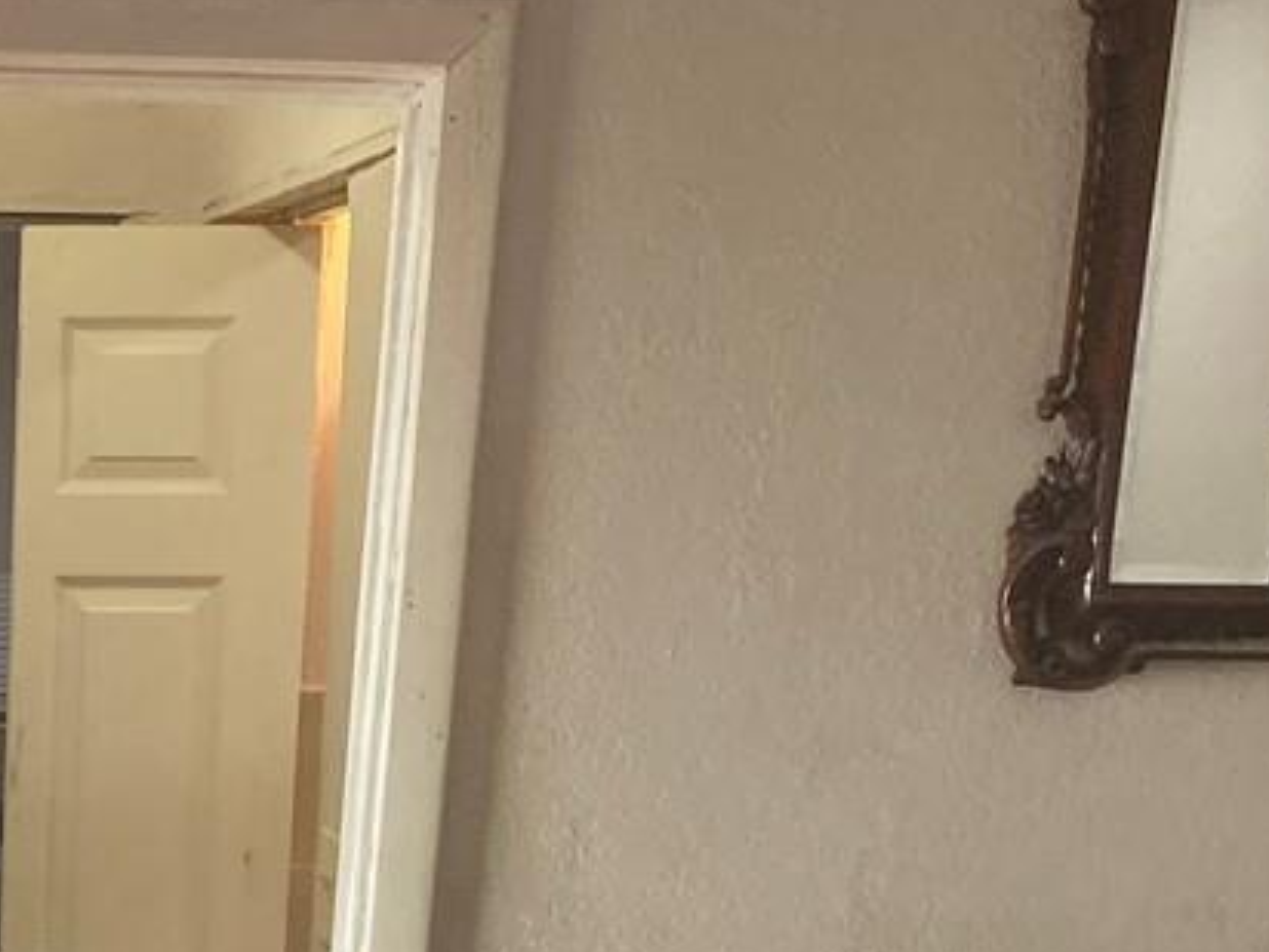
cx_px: -265
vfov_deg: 13.4
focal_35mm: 101
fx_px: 3703
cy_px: 1636
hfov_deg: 18.4
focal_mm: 4.25
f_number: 1.8
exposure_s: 1/120
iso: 100
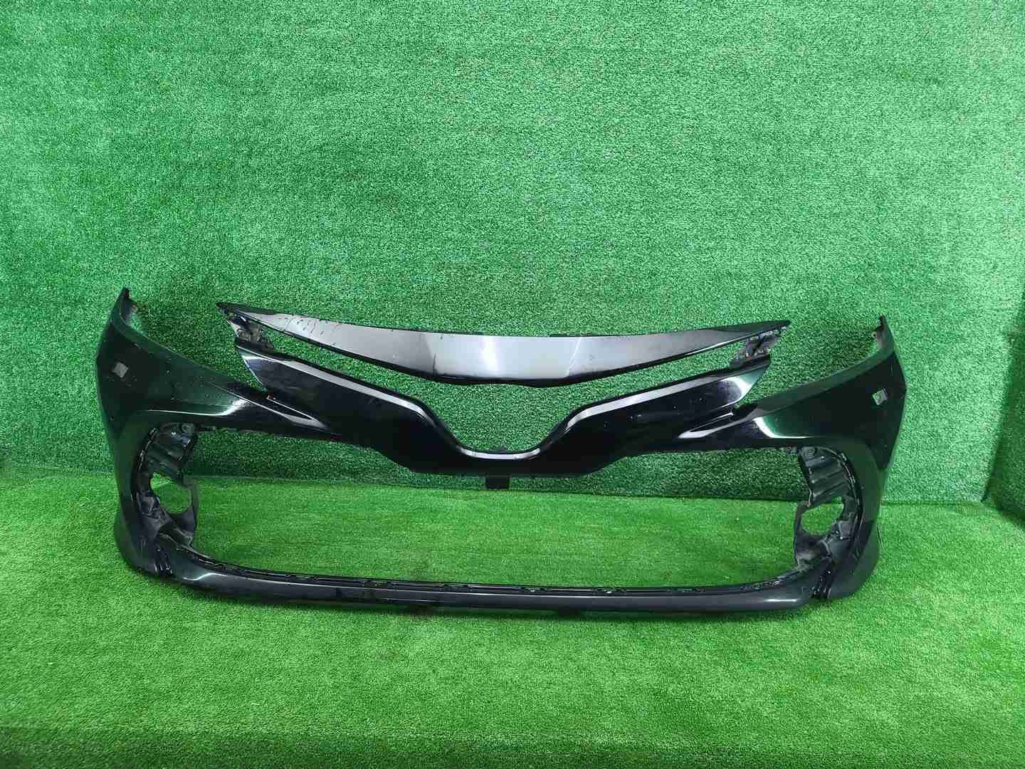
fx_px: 770
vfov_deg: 53.1
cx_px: 512
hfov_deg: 67.3
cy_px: 384
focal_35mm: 26
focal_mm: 5.4
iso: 257
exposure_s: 1/50
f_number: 1.8
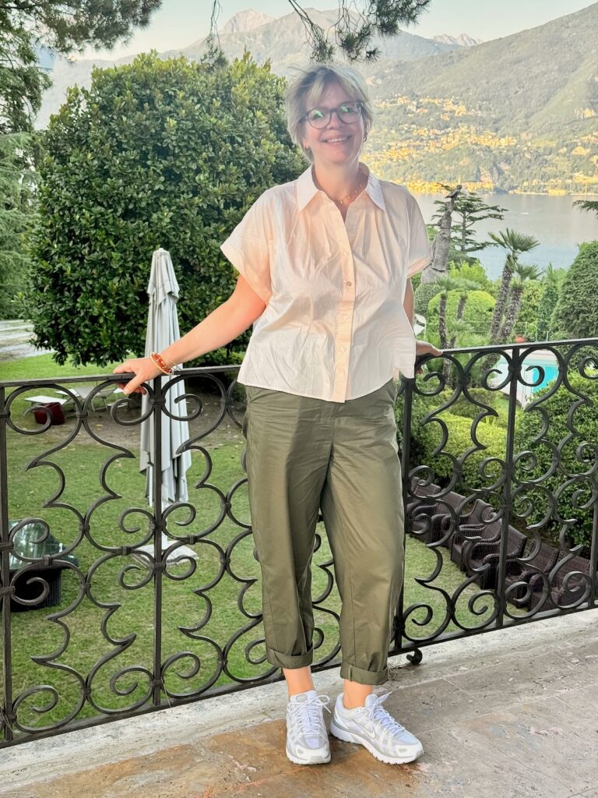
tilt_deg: -12.3
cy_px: 399
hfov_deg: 30.3
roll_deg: -1.4
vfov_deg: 39.7
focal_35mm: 48
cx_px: 299
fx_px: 1106
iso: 64
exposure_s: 1/214
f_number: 1.78
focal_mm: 6.76
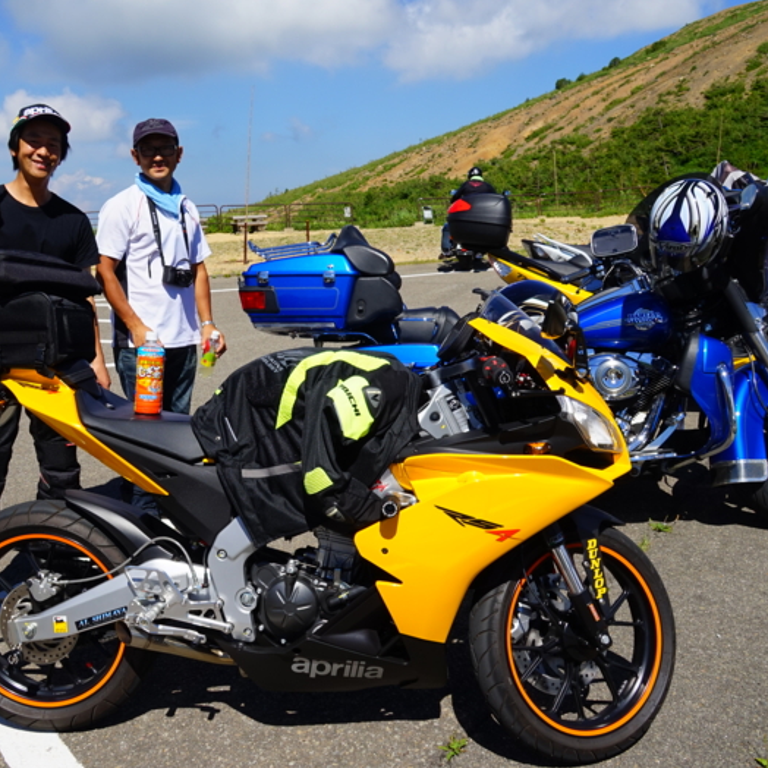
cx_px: 309
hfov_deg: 47.0
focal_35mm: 35
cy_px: 383
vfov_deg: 47.2
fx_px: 879
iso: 100
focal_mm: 18
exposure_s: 1/200
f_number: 11
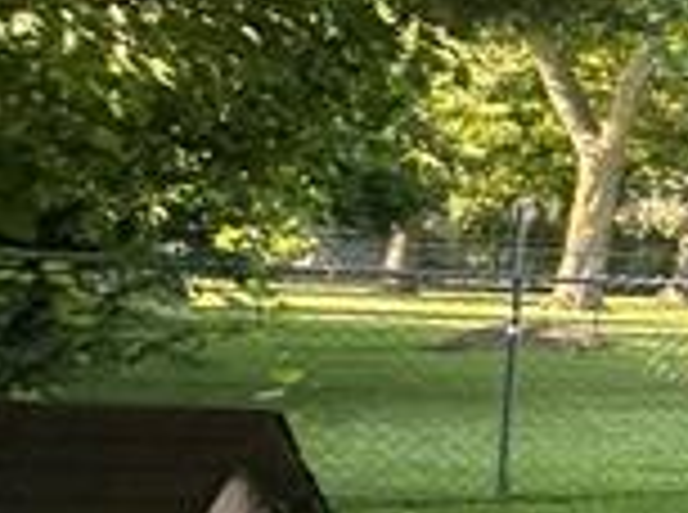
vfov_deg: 15.7
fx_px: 1864
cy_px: 238
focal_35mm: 94
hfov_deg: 12.0
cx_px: 1974
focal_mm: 2.22
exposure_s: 1/228
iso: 40
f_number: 2.2
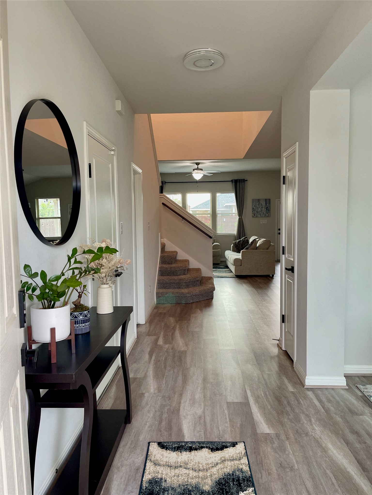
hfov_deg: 54.9
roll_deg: +0.9
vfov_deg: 69.4
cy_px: 248
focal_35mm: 25
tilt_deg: -4.4
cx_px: 186
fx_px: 358
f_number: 1.6
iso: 125
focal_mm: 5.1
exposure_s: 1/121
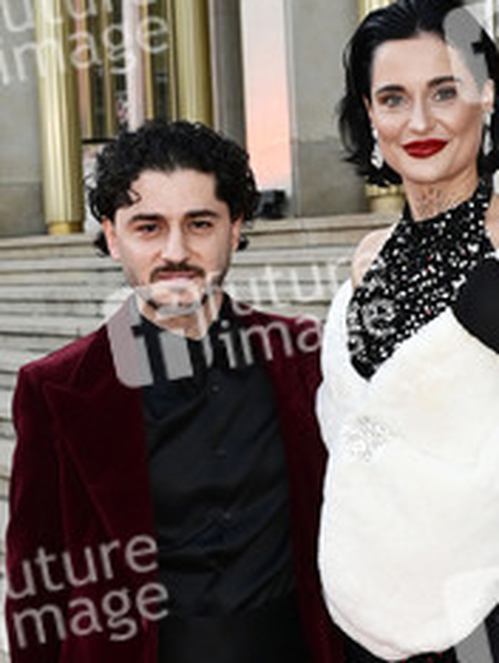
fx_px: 1132
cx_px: 332
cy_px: 462
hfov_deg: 24.7
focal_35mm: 59
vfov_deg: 32.3
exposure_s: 1/200
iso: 3200
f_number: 6.3
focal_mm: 36
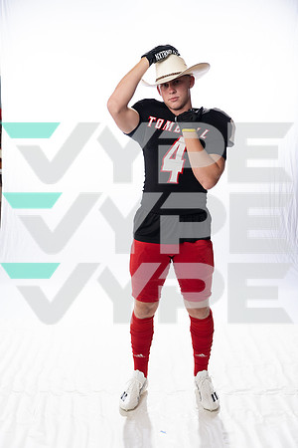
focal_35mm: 42
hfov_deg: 31.9
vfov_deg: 46.4
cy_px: 224
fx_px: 521
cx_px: 149
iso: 400
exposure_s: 1/250
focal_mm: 42
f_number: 4
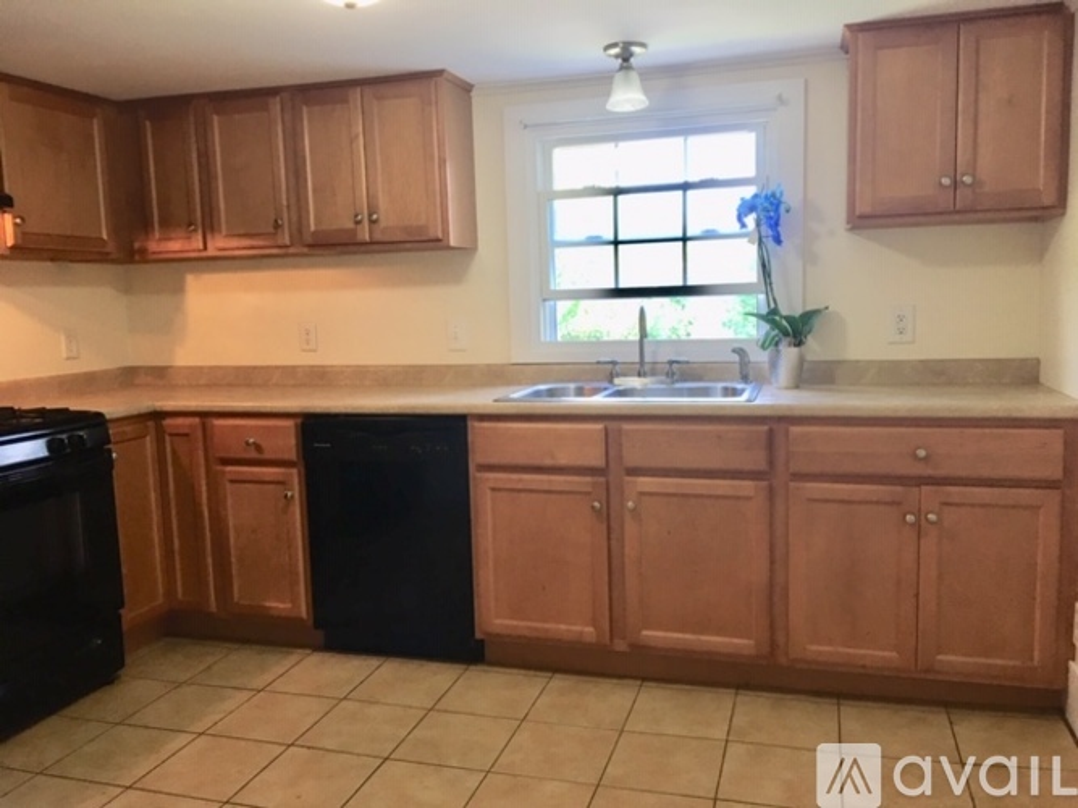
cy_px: 404
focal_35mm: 29
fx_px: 903
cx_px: 539
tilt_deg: -6.4
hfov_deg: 61.7
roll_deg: +2.2
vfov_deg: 48.2
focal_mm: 4.15
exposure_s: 1/30
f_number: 2.2
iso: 40
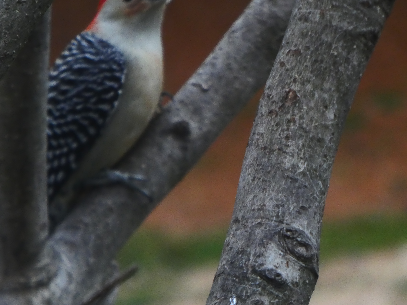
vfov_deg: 2.5
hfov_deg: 3.3
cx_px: 226
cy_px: 140
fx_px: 7078
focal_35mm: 602
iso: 800
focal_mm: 77.3
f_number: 6
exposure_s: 1/100
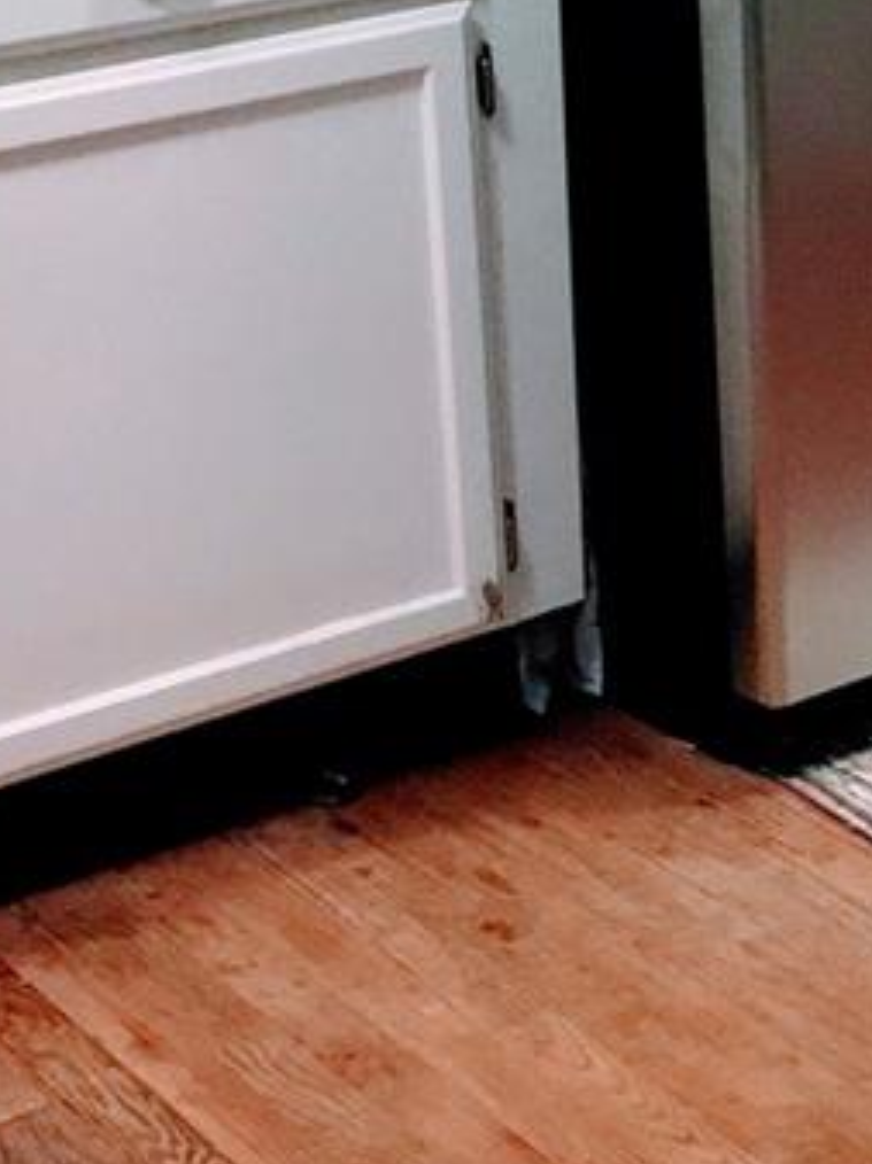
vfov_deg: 18.7
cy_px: 48
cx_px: 1010
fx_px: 3464
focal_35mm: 103
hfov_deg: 14.0
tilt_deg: -14.1
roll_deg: +1.7
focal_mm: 4.15
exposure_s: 1/30
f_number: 2.2
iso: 200
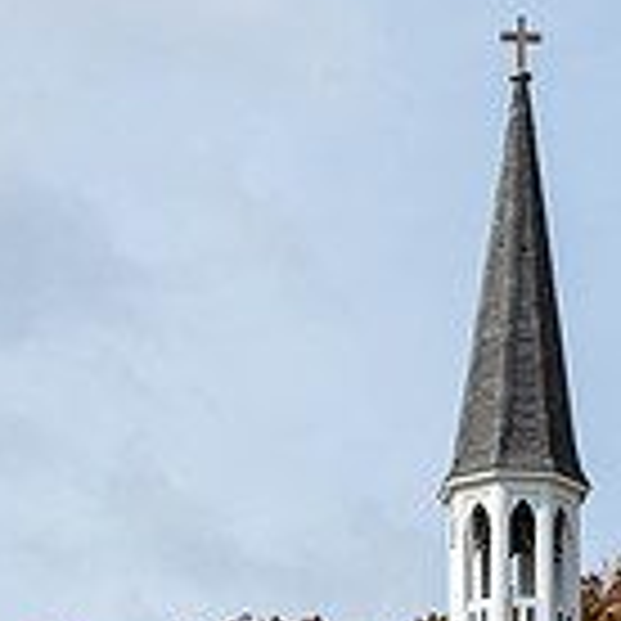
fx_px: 3938
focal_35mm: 194
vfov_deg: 8.8
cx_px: 477
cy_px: 896
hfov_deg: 9.0
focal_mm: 70
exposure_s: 1/250
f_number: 9
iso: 100
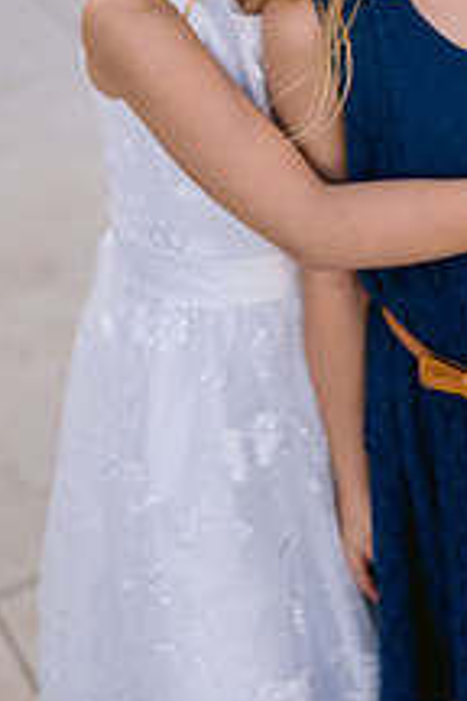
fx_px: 2024
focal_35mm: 104
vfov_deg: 19.3
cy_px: 94
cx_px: 428
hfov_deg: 13.0
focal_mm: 50
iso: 1600
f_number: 2.8
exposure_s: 1/100
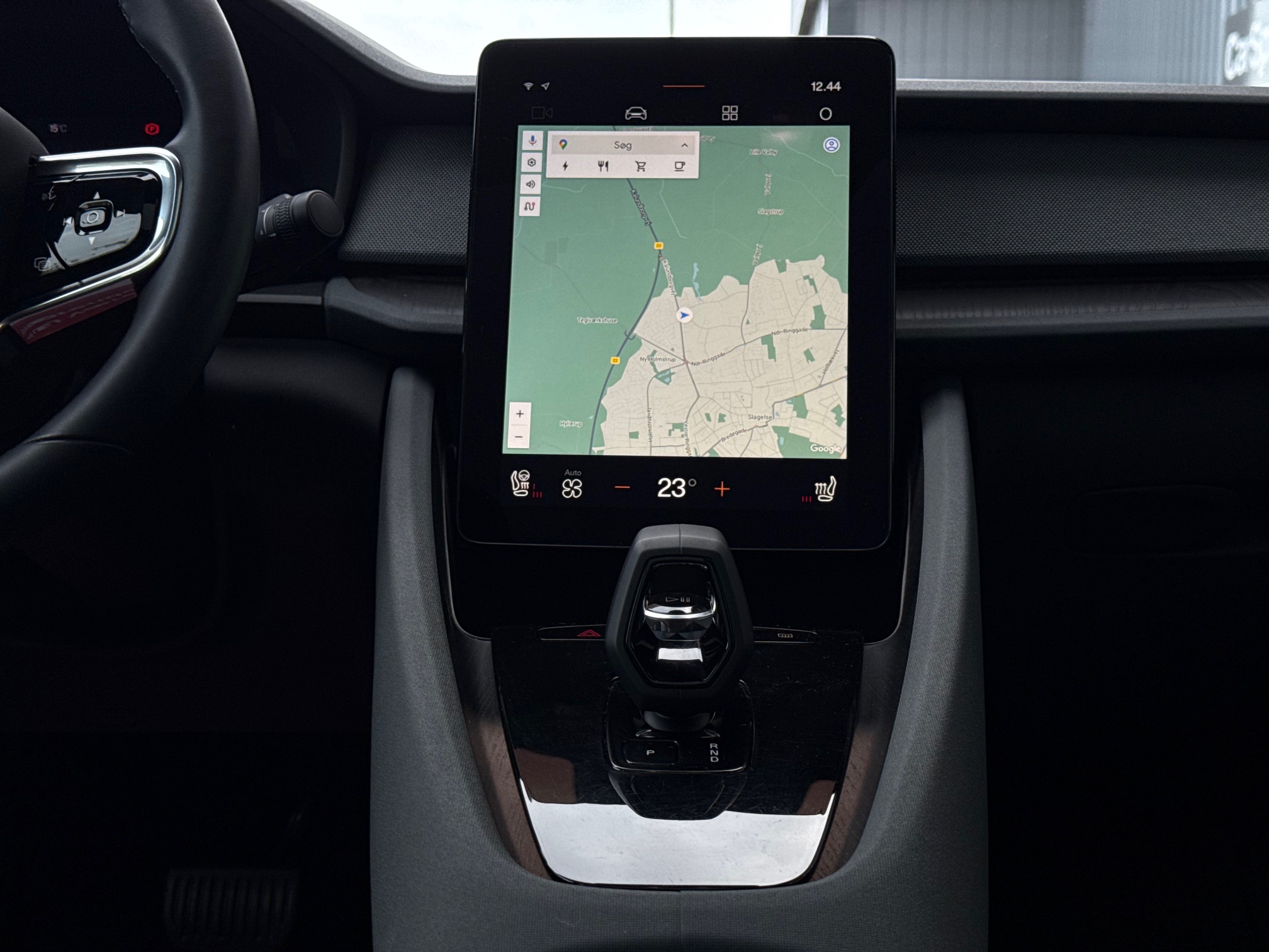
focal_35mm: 48
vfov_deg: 30.3
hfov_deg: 39.7
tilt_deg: -6.5
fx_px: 1760
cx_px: 634
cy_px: 476
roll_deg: -0.7
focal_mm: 6.76
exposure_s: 1/669
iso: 64
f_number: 1.78
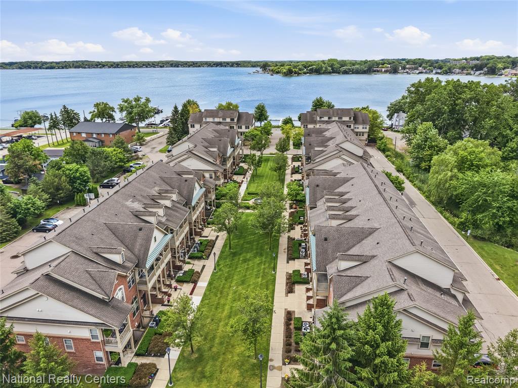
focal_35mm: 24
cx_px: 259
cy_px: 194
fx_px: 359
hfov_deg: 71.6
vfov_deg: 56.8
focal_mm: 8.7
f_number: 1.8
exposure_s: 1/4000
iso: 290
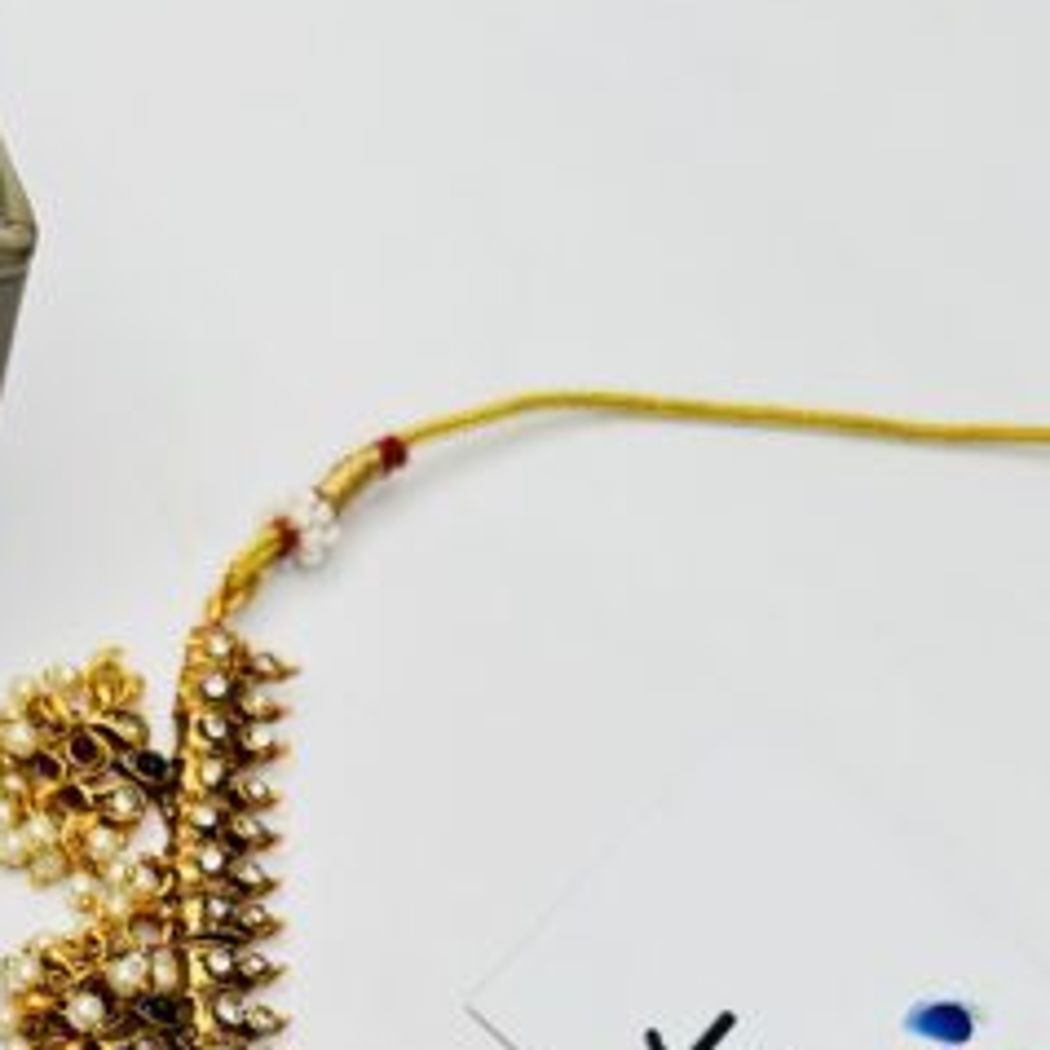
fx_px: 1990
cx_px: 243
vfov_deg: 26.2
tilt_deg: -65.5
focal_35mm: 58
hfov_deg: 29.0
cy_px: 1275
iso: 100
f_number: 1.5
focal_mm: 5.7
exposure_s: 1/100
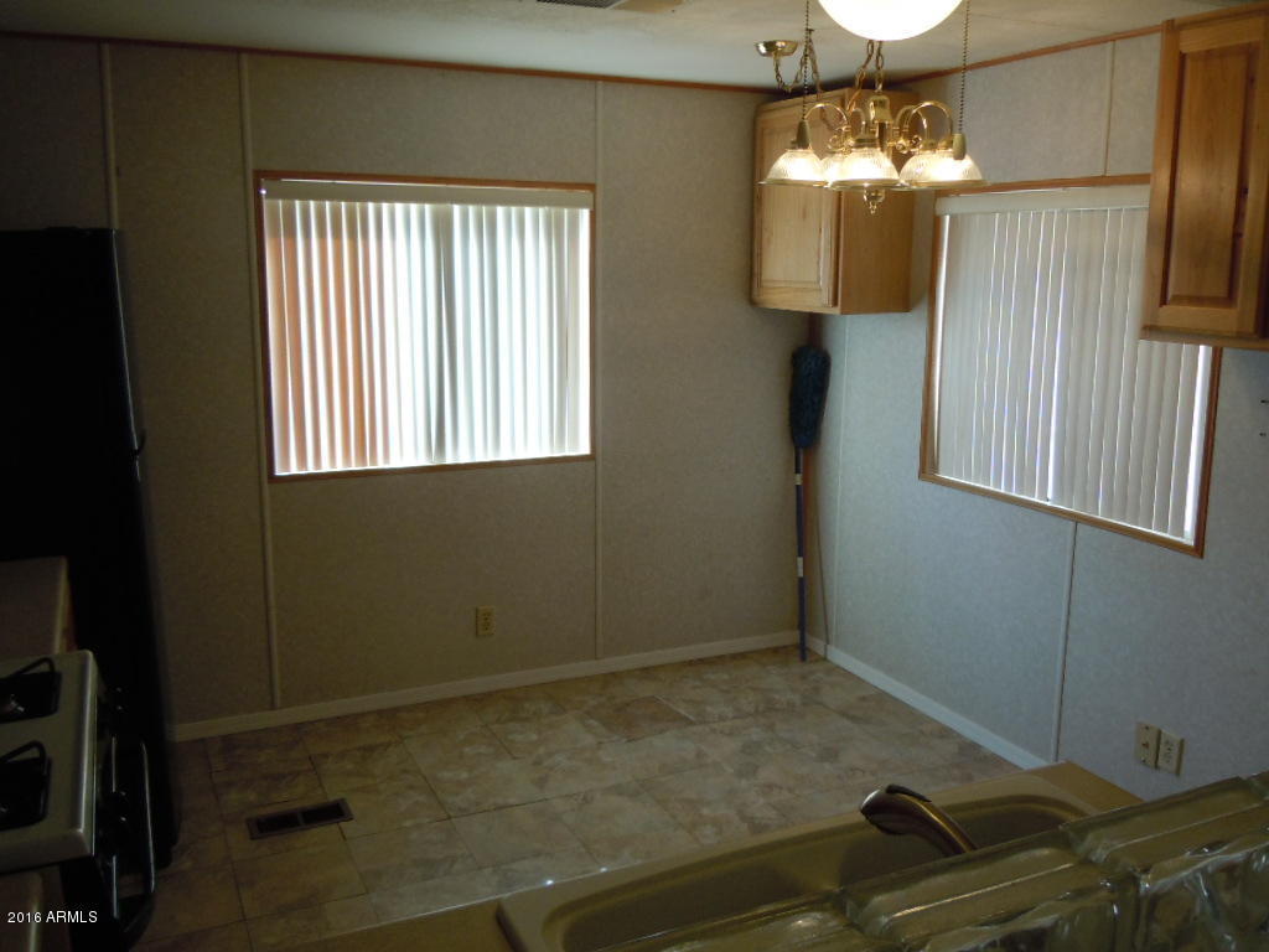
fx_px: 1100
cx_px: 634
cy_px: 476
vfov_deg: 46.8
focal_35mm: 30
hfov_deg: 60.0
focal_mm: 5.4
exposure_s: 1/60
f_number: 3.5
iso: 200
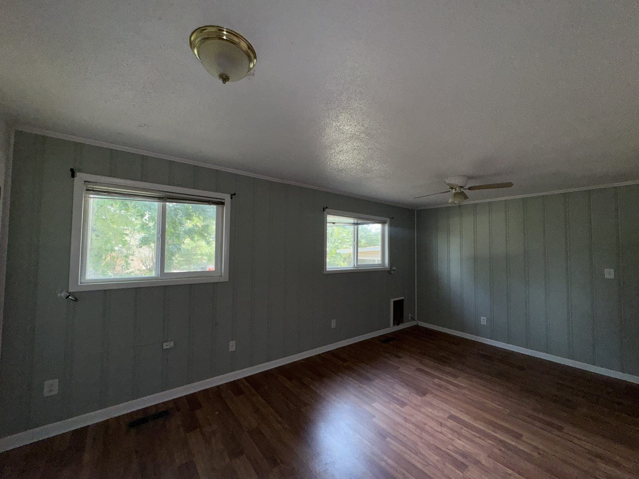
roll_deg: -0.9
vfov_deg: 85.7
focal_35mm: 14
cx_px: 320
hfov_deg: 102.1
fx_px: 258
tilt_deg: +2.3
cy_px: 240
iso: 50
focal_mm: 2.22
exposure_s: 1/122
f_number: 2.2
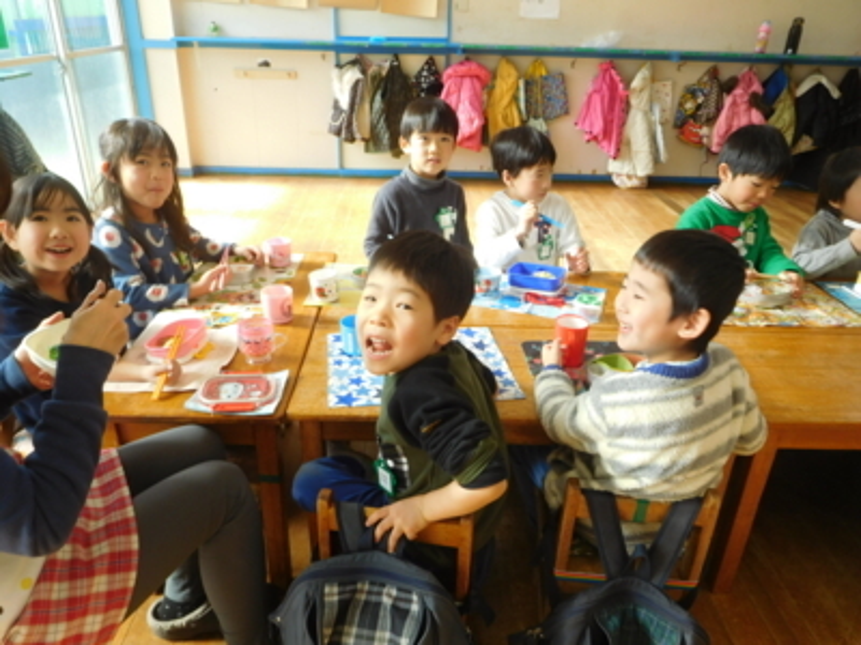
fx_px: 622
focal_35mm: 25
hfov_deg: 69.4
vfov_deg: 54.9
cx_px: 430
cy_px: 322
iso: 125
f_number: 3.4
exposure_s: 1/80
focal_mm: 4.5
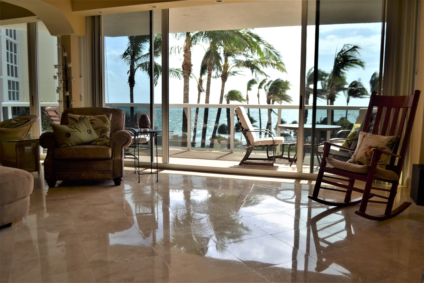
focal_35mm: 30
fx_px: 353
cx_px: 212
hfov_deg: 61.9
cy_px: 142
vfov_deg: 43.6
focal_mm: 20
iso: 100
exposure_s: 1/500
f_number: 3.8
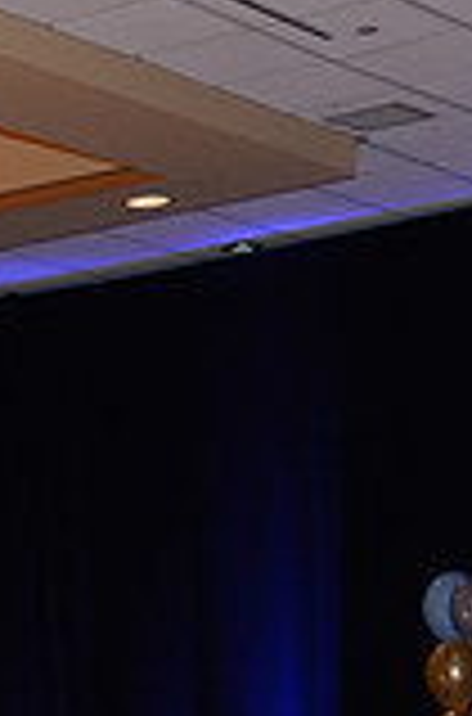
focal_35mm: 168
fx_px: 3326
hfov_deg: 8.0
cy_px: 1135
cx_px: -119
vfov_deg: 11.6
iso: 2000
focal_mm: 46
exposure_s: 1/200
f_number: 4.5
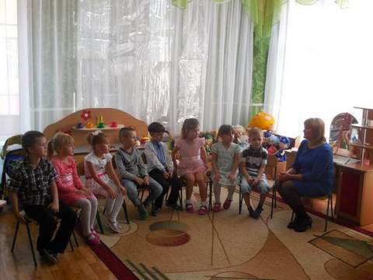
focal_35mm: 40
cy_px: 140
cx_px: 186
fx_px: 431
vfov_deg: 36.0
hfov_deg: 46.8
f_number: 3.6
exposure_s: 1/40
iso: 125
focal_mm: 7.1
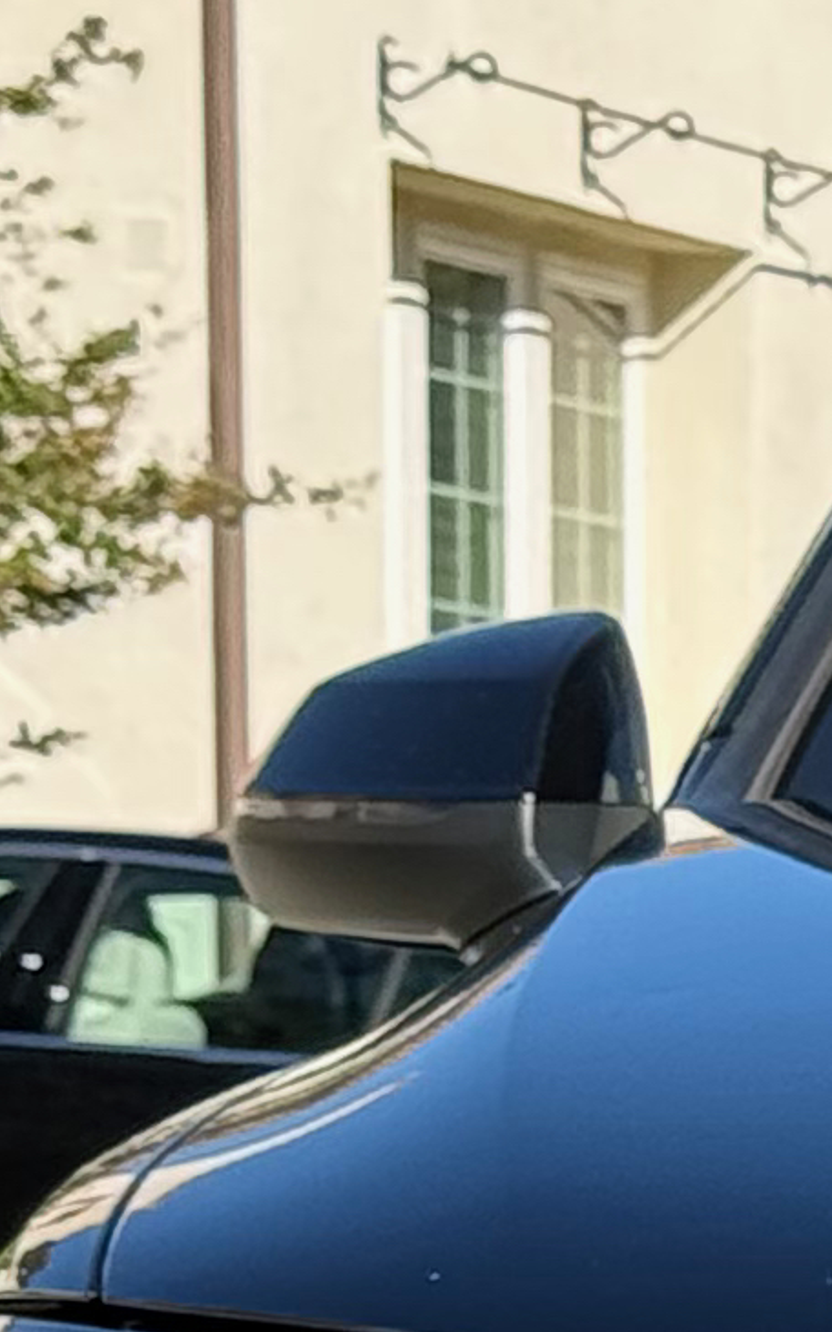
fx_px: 10199
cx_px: 2387
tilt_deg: -2.2
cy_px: 1690
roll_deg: -1.2
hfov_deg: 4.5
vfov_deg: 7.4
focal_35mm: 281
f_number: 1.78
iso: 80
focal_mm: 6.76
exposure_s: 1/2146
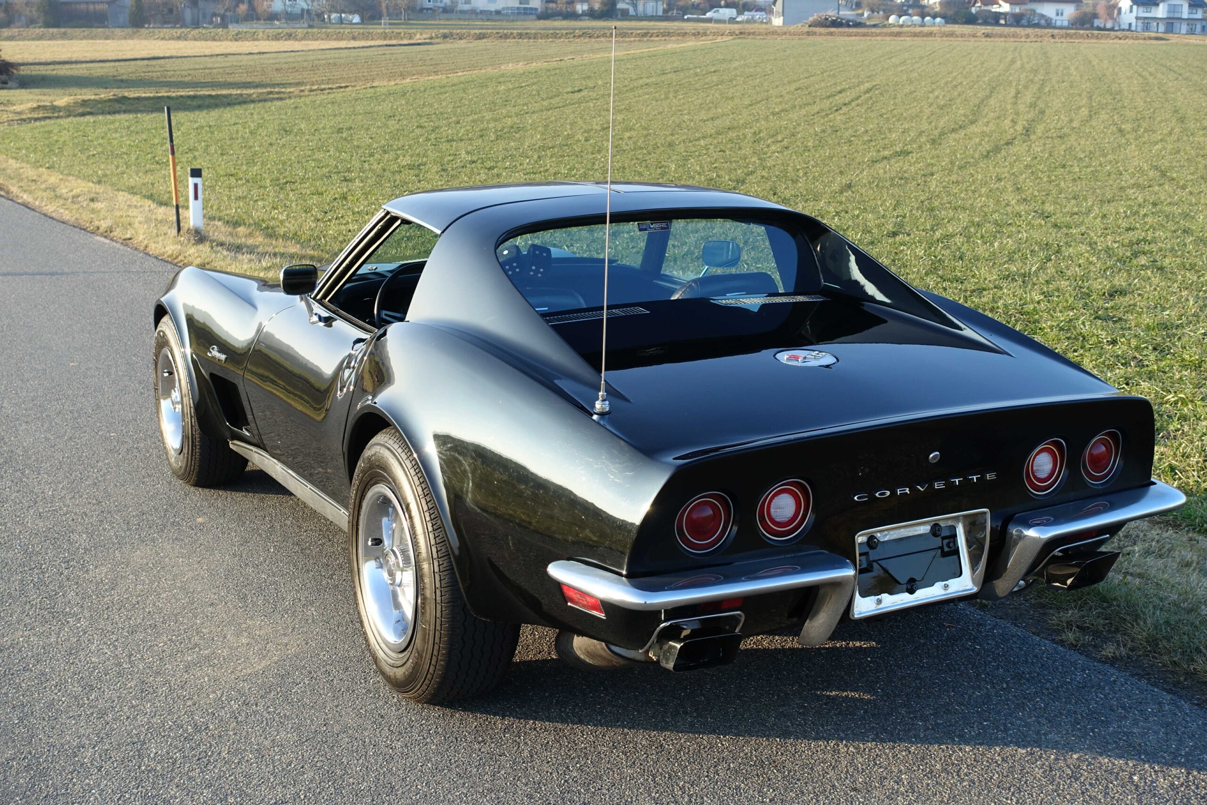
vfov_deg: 28.7
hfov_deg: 41.9
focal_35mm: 47
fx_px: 1576
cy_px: 402
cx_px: 604
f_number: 4
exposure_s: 1/160
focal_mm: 17.27
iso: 125
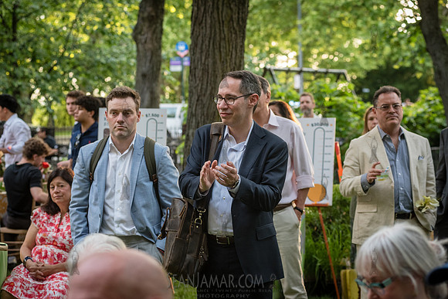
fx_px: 1145
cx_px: 224
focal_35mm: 92
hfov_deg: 22.1
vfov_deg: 14.9
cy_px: 150
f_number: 5
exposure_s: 1/250
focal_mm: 92
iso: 2000
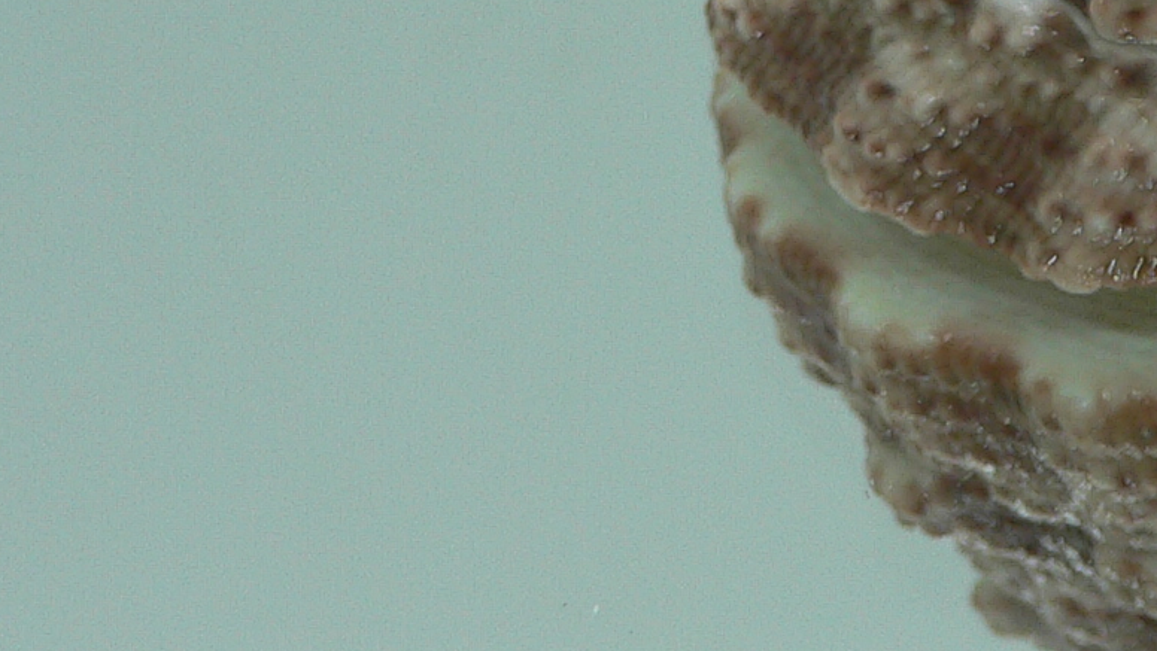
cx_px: 1212
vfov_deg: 12.0
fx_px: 3038
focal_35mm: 99
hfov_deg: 20.7
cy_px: -109
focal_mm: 4.6
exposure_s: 1/60
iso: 80
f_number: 2.8
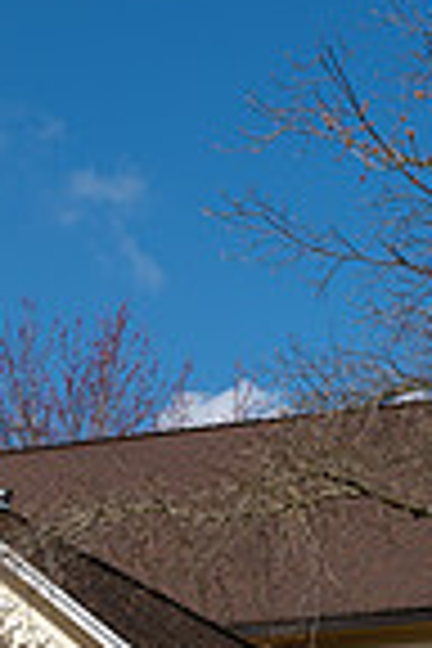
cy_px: 914
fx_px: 2142
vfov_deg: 16.0
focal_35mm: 119
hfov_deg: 11.5
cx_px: 261
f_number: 7.1
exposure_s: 1/500
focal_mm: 38
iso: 100
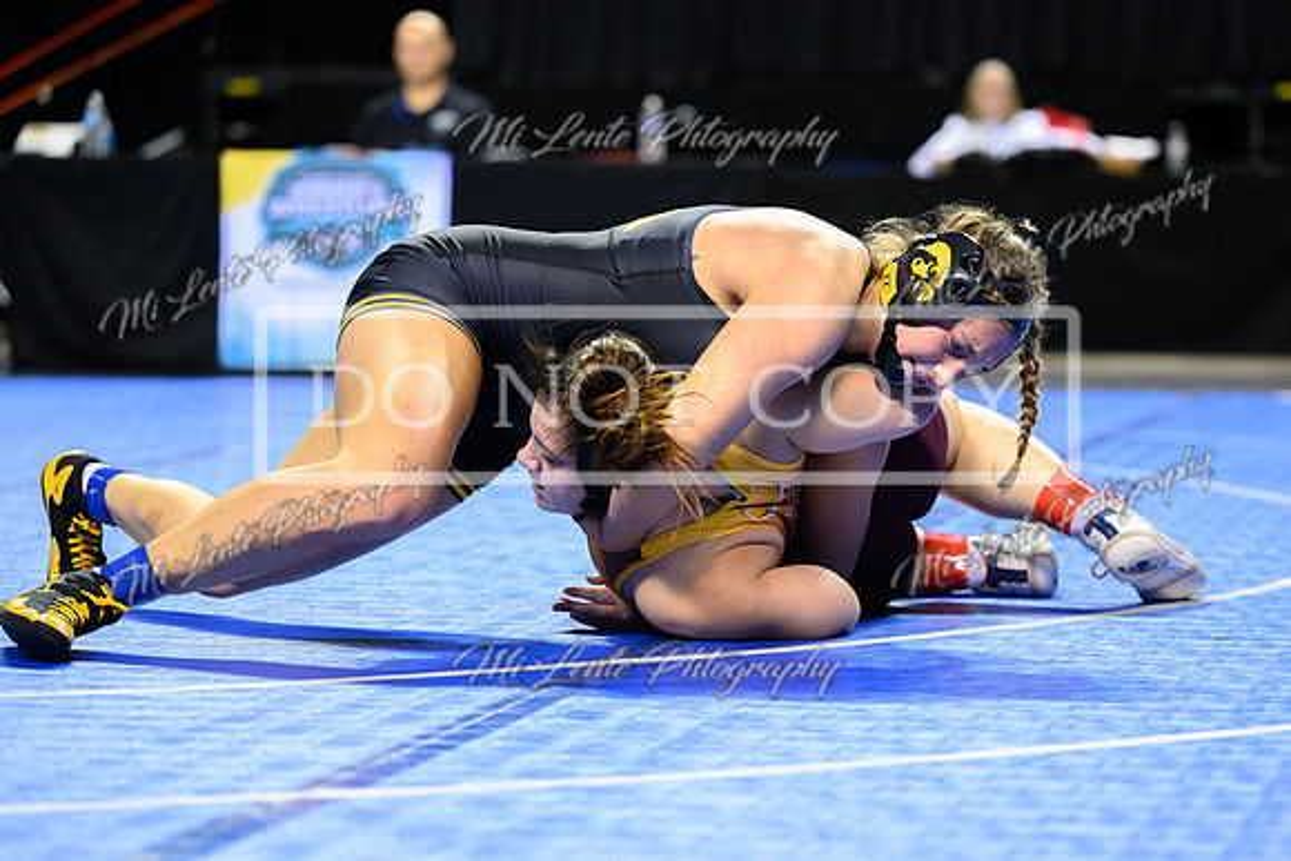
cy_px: 455
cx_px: 715
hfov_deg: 16.8
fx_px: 4368
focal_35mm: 122
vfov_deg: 11.3
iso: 3200
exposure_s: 1/800
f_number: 2.8
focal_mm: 105
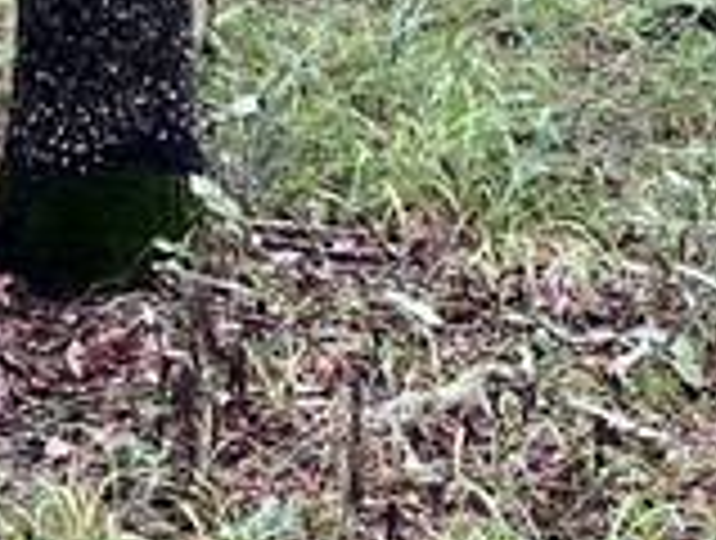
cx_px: 1112
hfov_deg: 11.3
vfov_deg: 8.5
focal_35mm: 167
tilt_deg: -2.1
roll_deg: +2.5
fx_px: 3462
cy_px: -544
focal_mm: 5.1
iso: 80
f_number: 1.6
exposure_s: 1/122
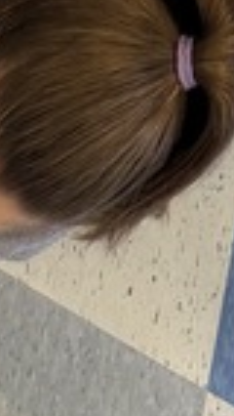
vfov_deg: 9.5
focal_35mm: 189
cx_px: -509
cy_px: 1134
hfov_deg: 5.9
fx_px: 2082
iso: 80
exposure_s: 1/121
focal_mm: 6.76
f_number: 1.78
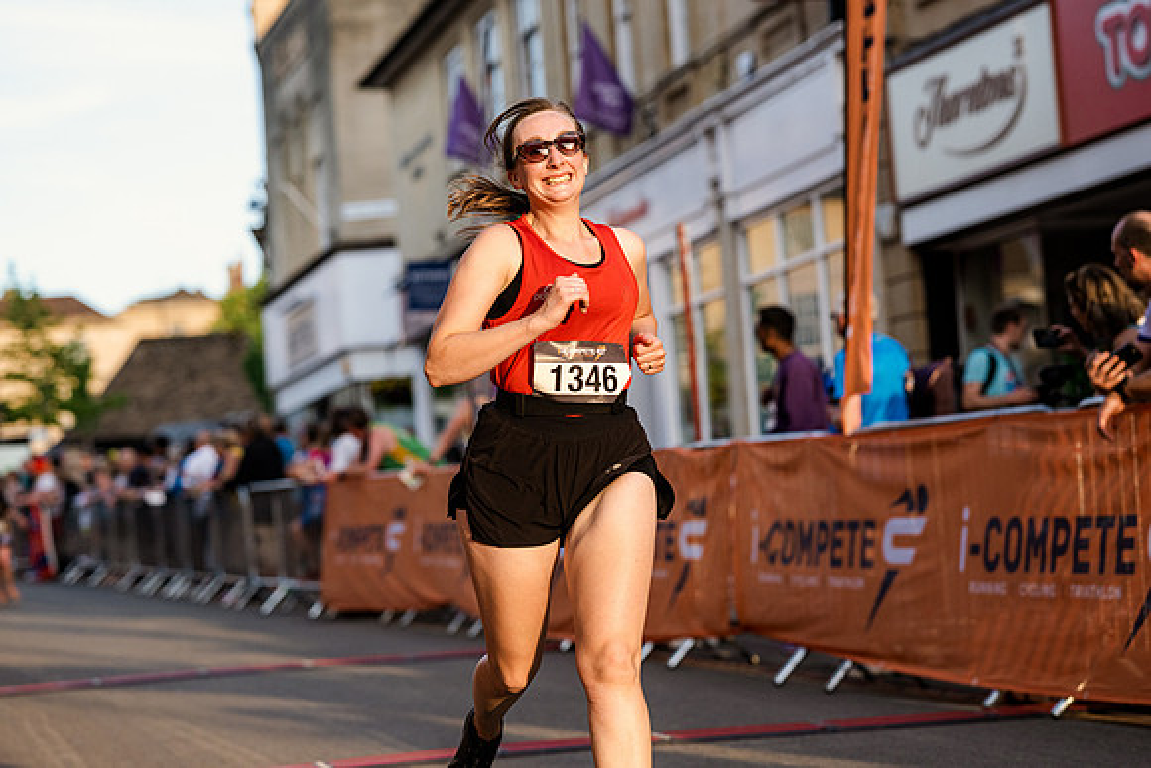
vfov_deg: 14.9
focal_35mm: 92
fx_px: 2943
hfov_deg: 22.1
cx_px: 576
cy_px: 352
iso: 640
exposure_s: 1/3200
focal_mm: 85
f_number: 2.8
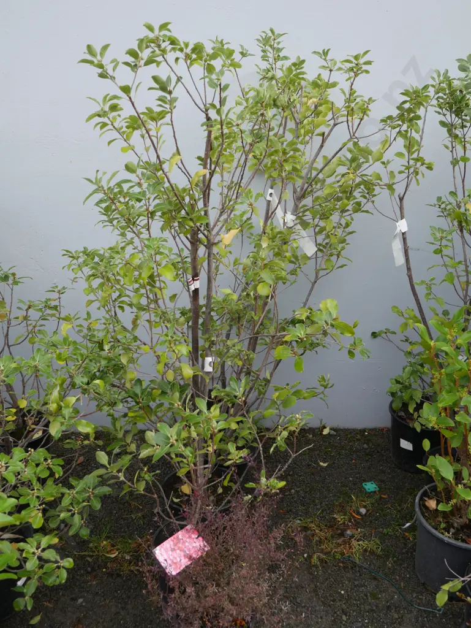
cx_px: 236
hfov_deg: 37.8
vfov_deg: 49.0
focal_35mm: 38
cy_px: 314
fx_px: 689
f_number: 4.5
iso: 200
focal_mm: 19
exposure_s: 1/125
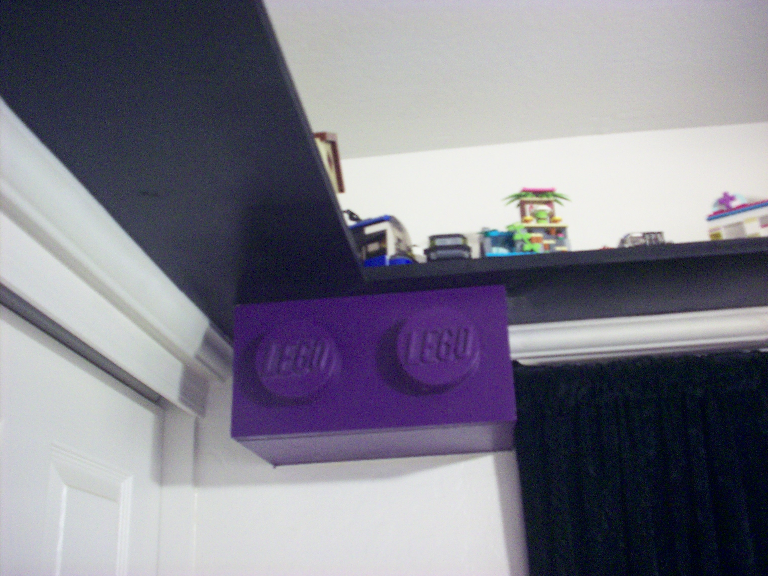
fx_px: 821
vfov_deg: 38.7
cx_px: 384
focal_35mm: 37
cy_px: 288
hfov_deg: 50.1
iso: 200
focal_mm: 6.2
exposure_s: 1/8
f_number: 2.8
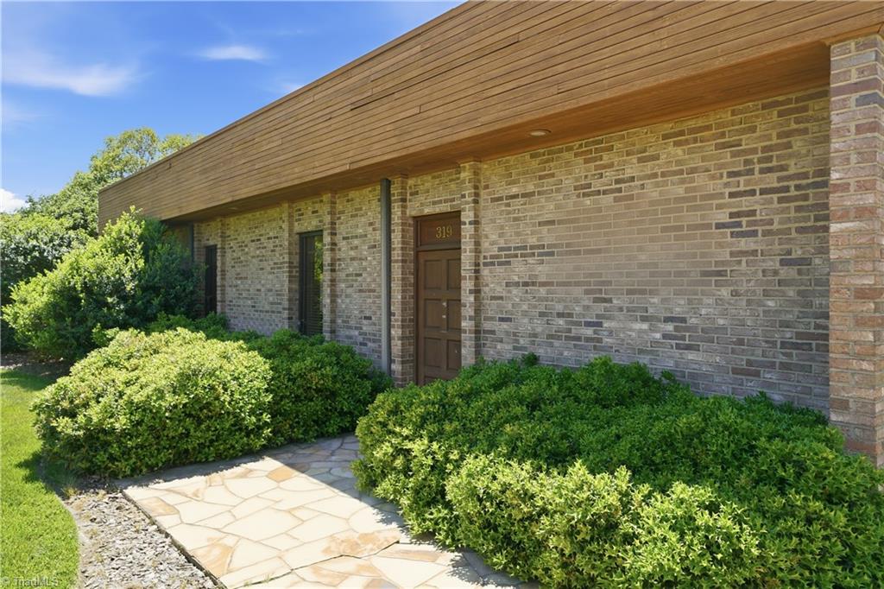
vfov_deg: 53.1
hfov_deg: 73.8
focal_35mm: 24
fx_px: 589
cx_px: 442
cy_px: 294
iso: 100
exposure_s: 1/100
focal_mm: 24
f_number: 5
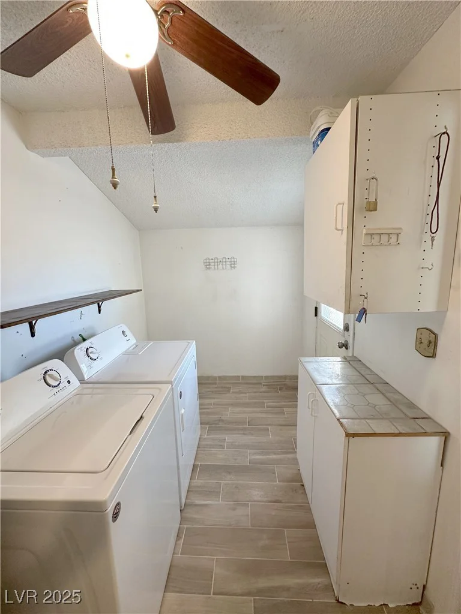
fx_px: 249
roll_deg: +1.8
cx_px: 230
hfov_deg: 85.7
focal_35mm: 14
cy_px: 307
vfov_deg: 102.1
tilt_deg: -7.4
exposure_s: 1/120
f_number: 2.2
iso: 200
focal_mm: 2.22
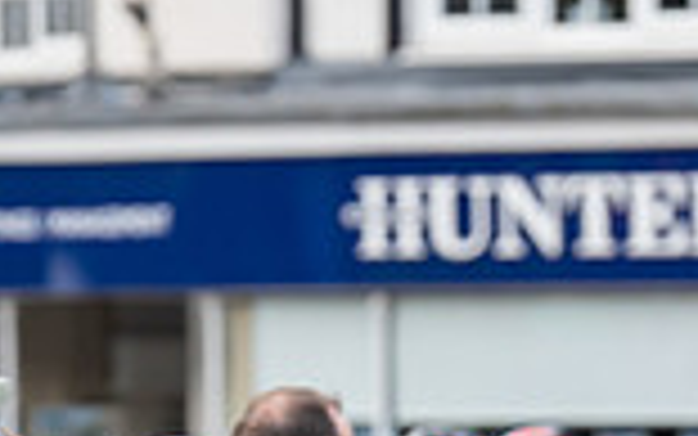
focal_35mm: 516
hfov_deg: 4.1
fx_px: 9819
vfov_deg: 2.5
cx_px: -140
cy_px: 721
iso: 500
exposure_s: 1/1000
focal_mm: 135
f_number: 3.2
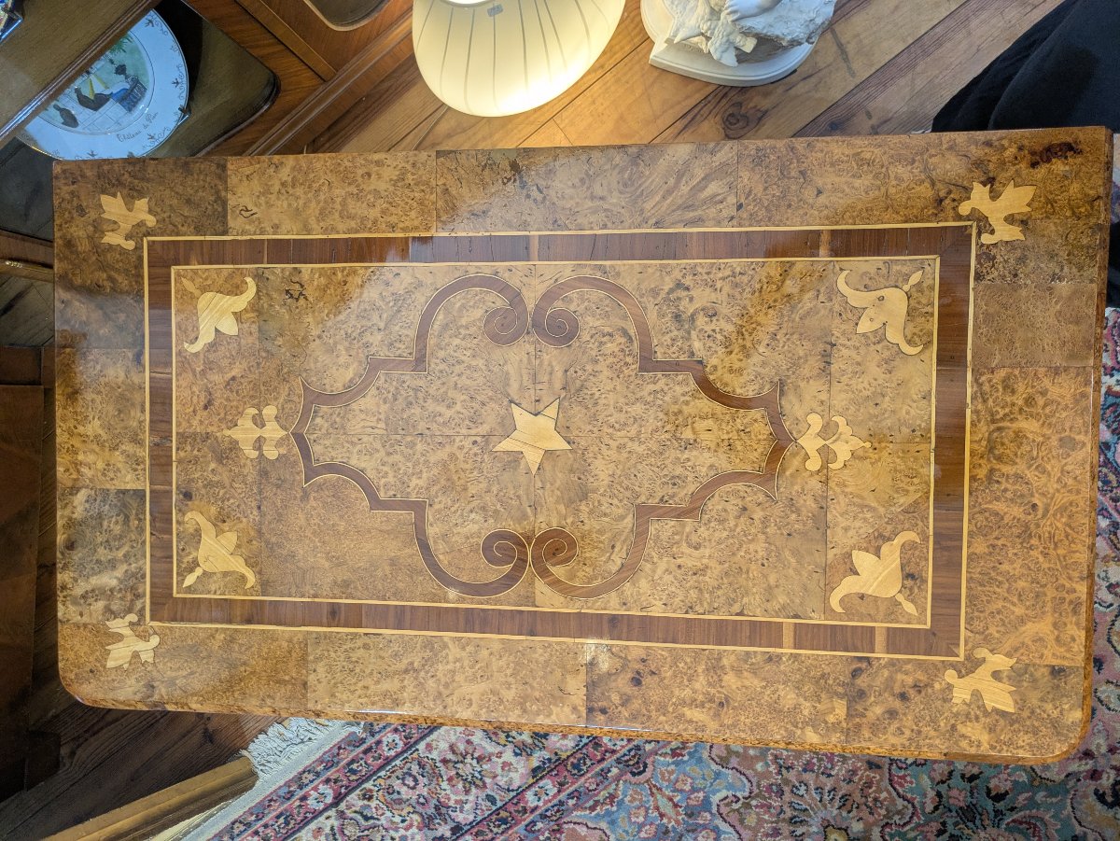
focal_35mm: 25
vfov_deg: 54.9
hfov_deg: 69.4
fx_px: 809
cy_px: 420
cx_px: 560
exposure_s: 1/50
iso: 99
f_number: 1.89
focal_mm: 5.43
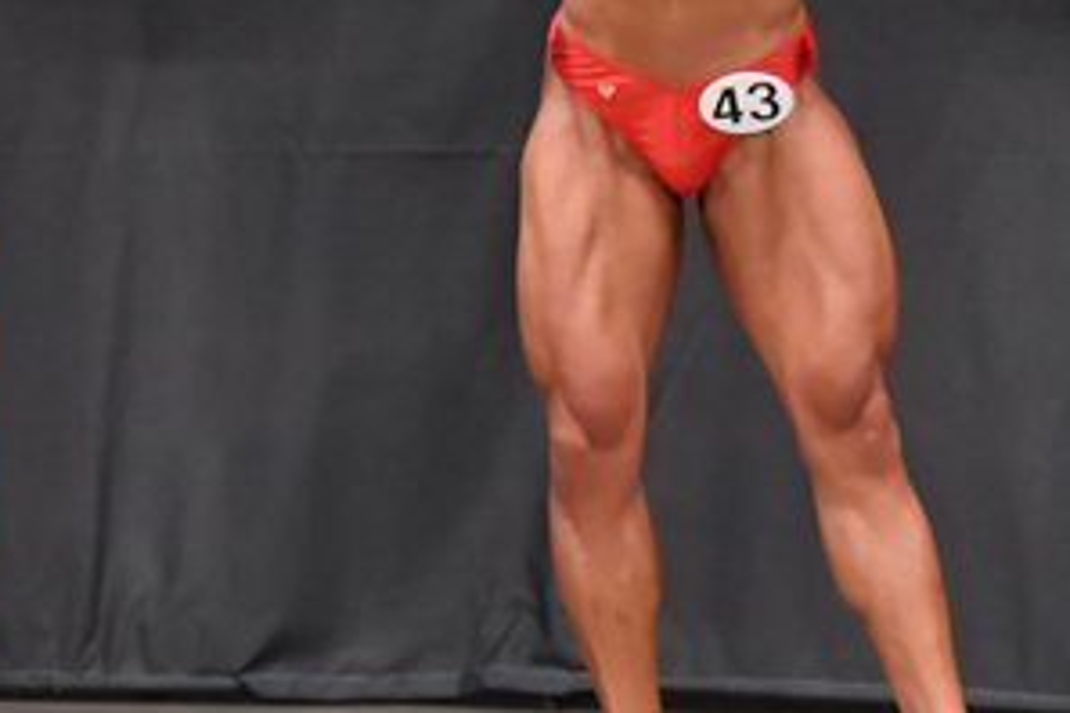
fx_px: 17446
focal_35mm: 587
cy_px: 90
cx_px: 258
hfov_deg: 3.5
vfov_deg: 2.3
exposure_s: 1/400
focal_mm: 150
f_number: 5.6
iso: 6400
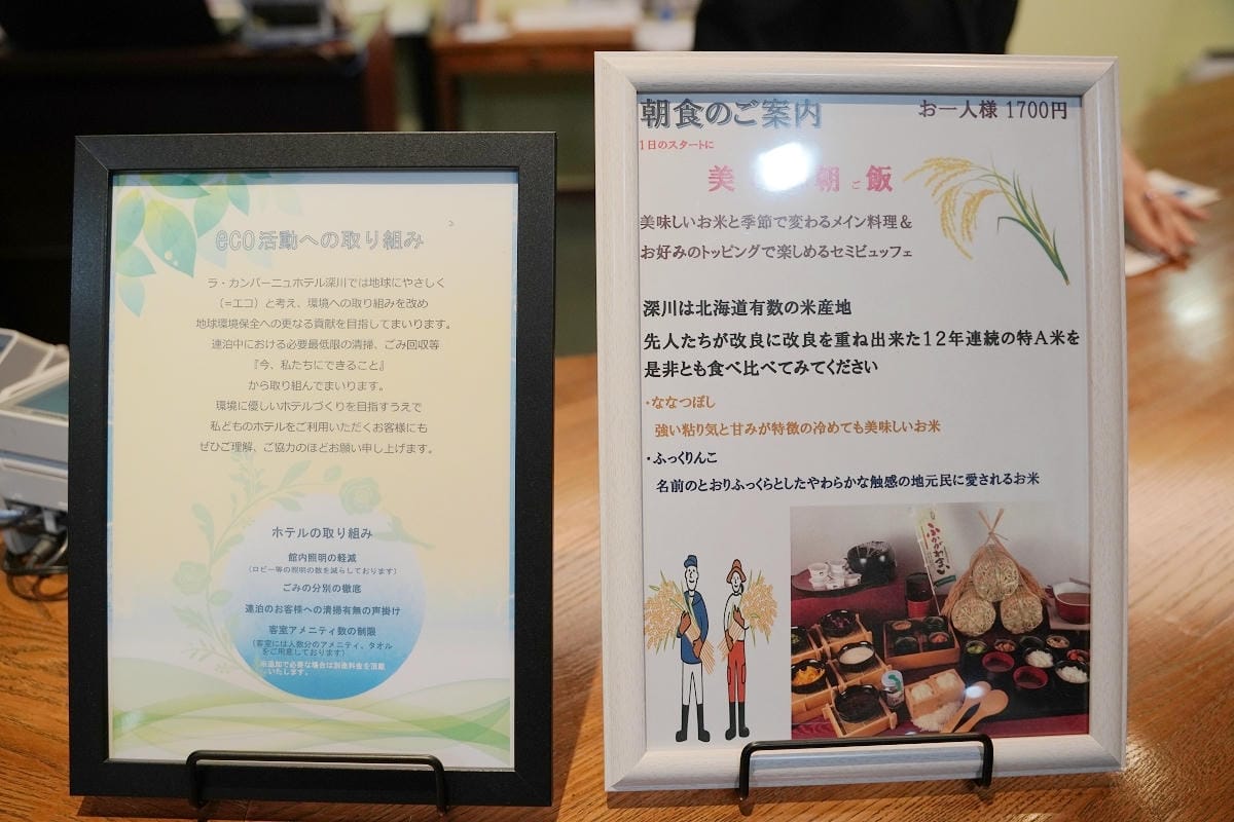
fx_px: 960
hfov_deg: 65.5
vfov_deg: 46.4
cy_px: 411
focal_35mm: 28
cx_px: 617
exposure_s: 1/160
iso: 1250
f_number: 4
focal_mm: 28
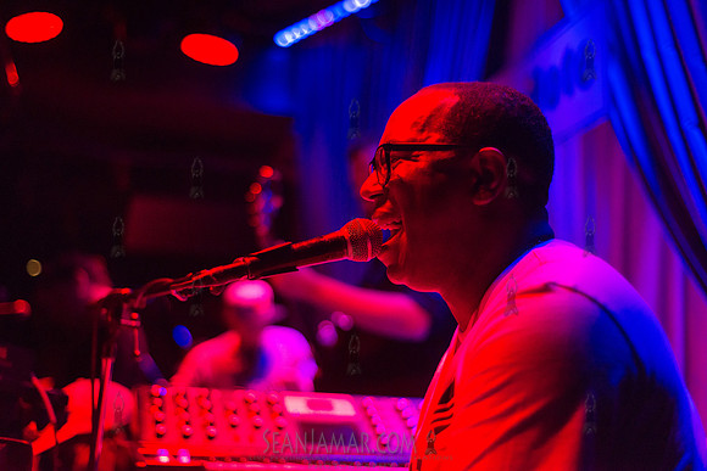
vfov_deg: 27.0
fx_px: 982
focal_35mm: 50
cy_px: 236
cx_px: 354
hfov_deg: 39.6
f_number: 2
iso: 2500
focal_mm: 50
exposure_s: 1/1000
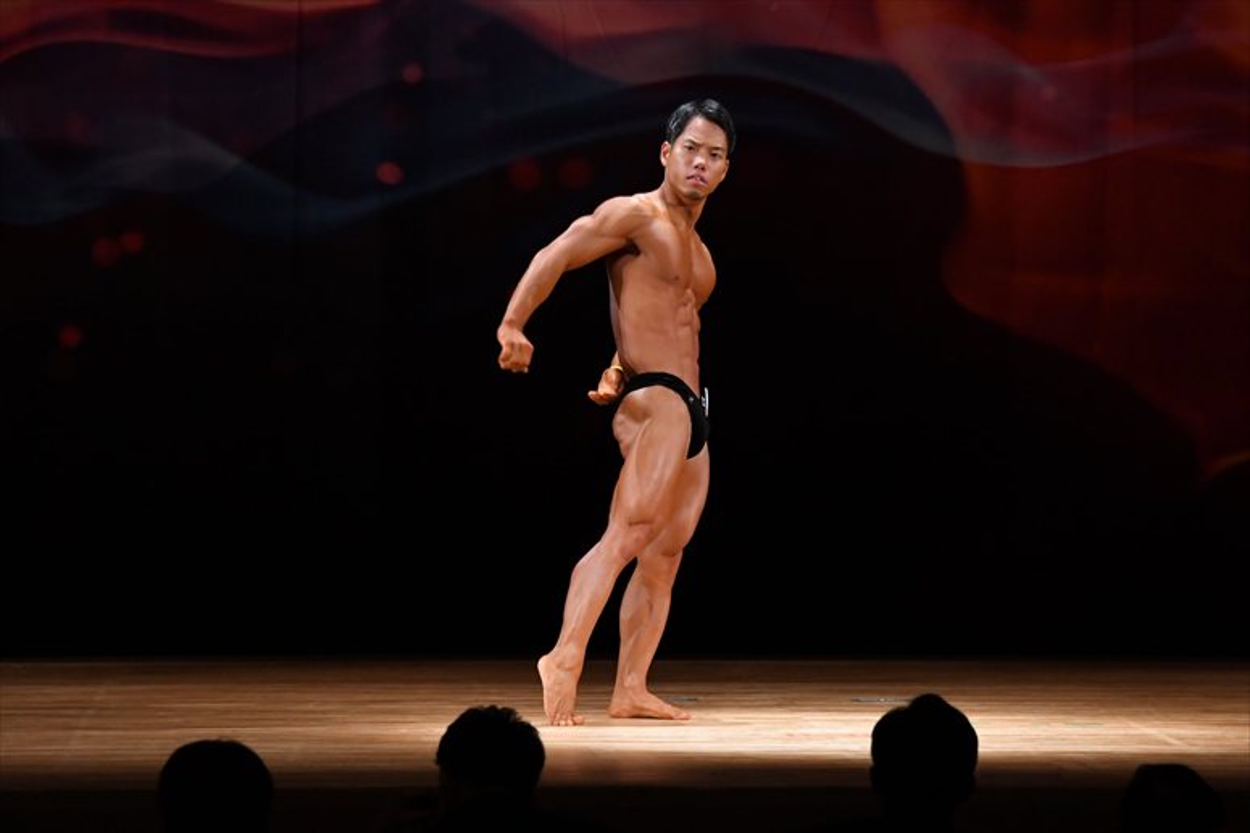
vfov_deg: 6.1
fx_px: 7809
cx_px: 625
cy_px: 416
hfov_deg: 9.2
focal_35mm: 225
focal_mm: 150
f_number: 5.6
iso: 3200
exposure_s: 1/400
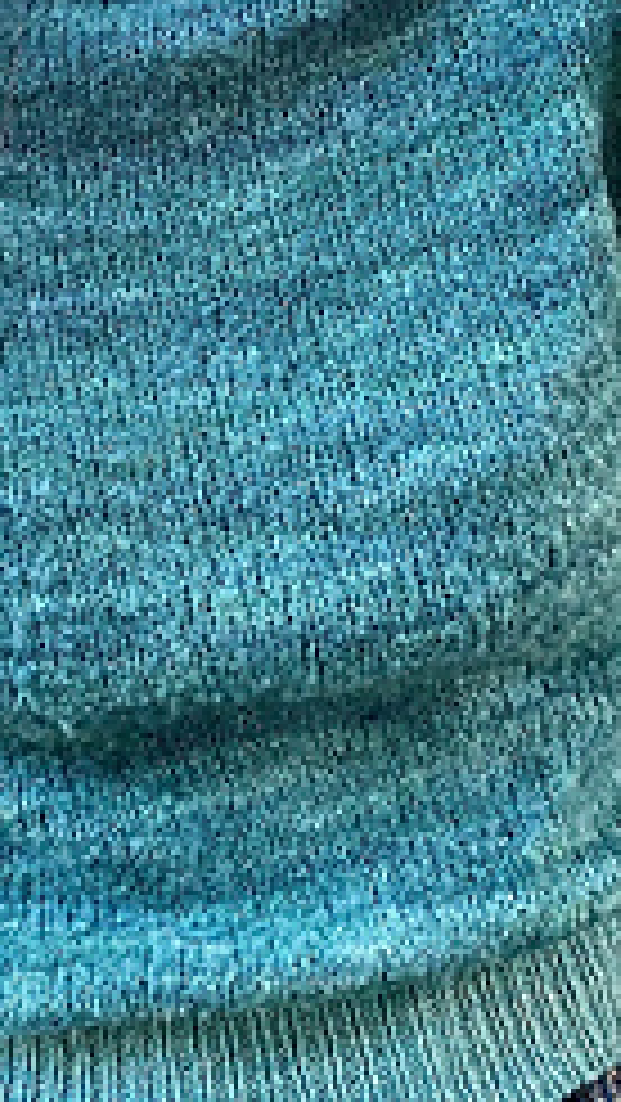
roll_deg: +1.7
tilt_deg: -1.4
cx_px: 198
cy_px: 40
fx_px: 2164
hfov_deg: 16.3
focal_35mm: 74
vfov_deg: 27.2
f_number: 1.8
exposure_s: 1/121
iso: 64
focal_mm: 4.25
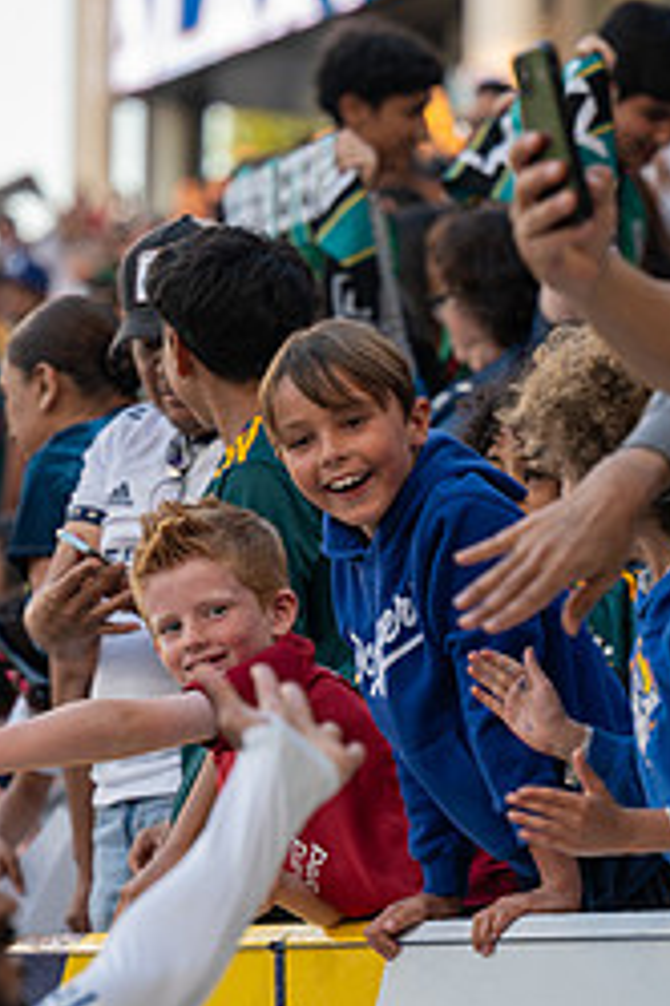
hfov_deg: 6.0
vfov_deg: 9.0
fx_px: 6365
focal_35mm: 228
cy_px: 671
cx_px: 379
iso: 400
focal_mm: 98
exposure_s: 1/800
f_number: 2.8
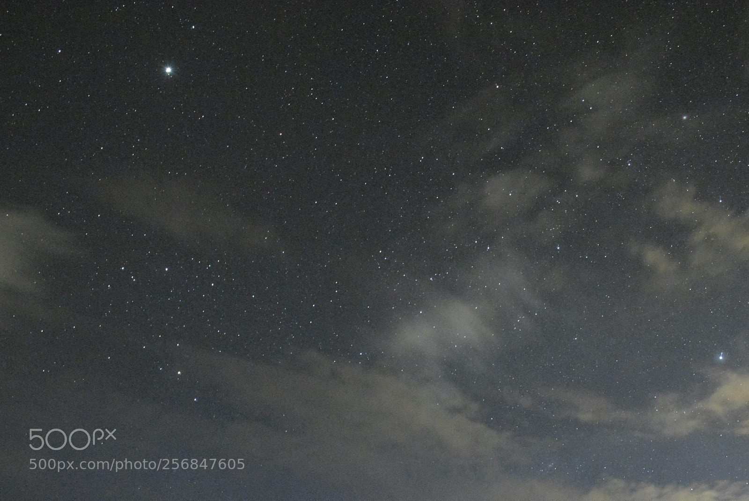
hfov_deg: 53.1
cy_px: 250
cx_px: 374
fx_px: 750
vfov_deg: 36.9
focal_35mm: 36
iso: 12800
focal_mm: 24
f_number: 7.1
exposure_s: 20
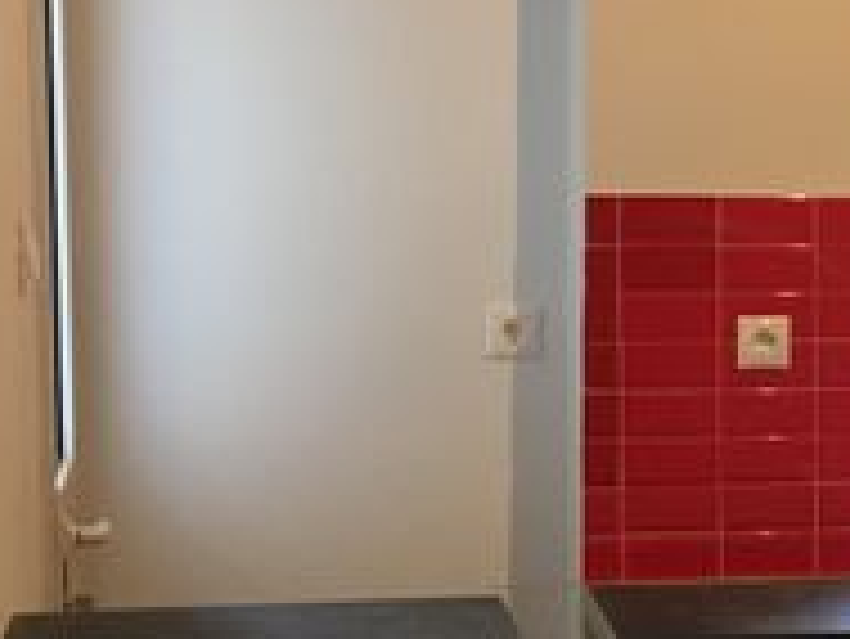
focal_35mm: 98
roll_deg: -2.1
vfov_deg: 15.1
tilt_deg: -8.9
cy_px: 459
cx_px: 1057
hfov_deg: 18.8
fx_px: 2408
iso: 200
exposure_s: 1/33
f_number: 2.2
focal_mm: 4.15
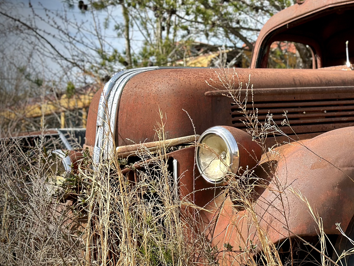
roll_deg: -1.1
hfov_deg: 23.7
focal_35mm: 81
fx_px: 828
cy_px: 162
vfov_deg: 18.2
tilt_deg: -1.2
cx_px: 298
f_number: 1.78
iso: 80
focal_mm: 6.86
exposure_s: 1/2114
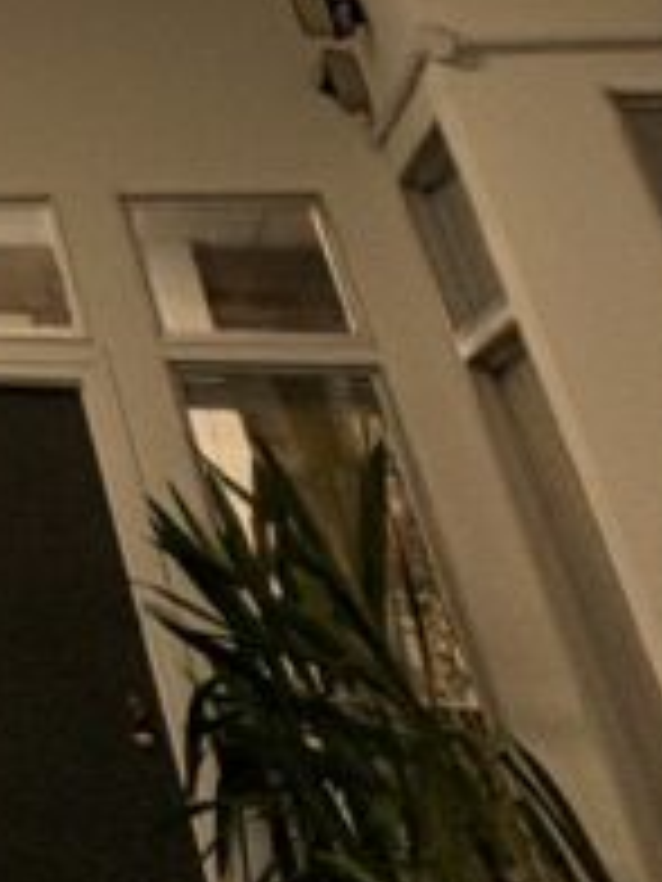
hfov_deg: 13.5
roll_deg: -3.7
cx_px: -1000
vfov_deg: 16.8
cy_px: -1030
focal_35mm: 73
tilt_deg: +40.3
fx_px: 1861
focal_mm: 2.22
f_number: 2.2
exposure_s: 1/100
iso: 64
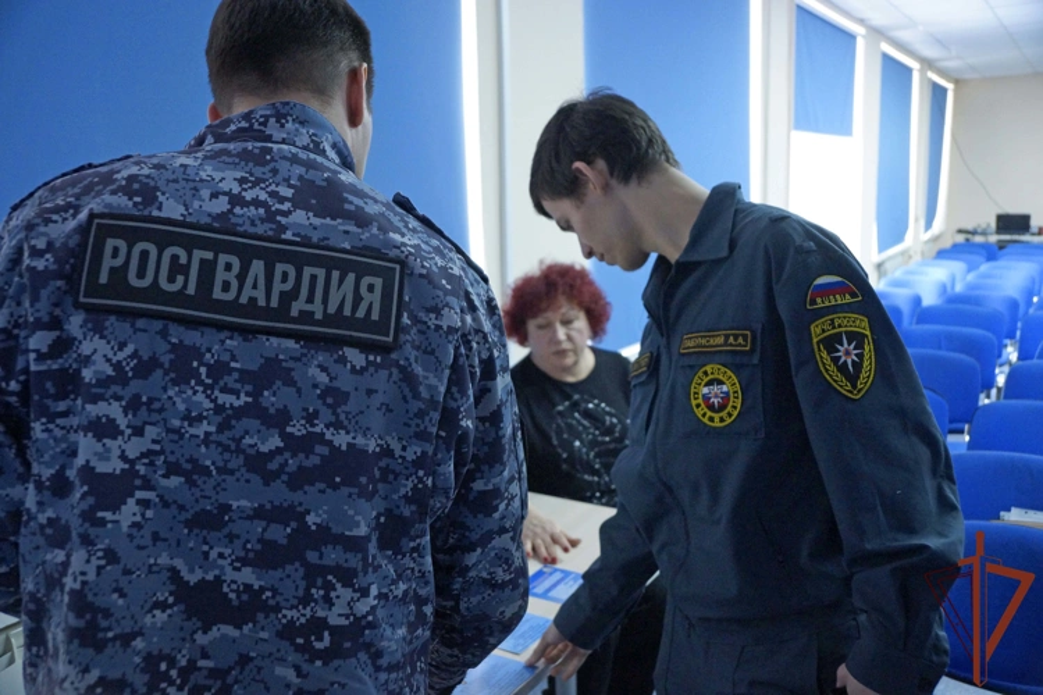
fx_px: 956
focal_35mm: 33
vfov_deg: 40.0
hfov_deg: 57.2
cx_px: 522
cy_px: 348
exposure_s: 1/60
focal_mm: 22
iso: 1250
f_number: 4
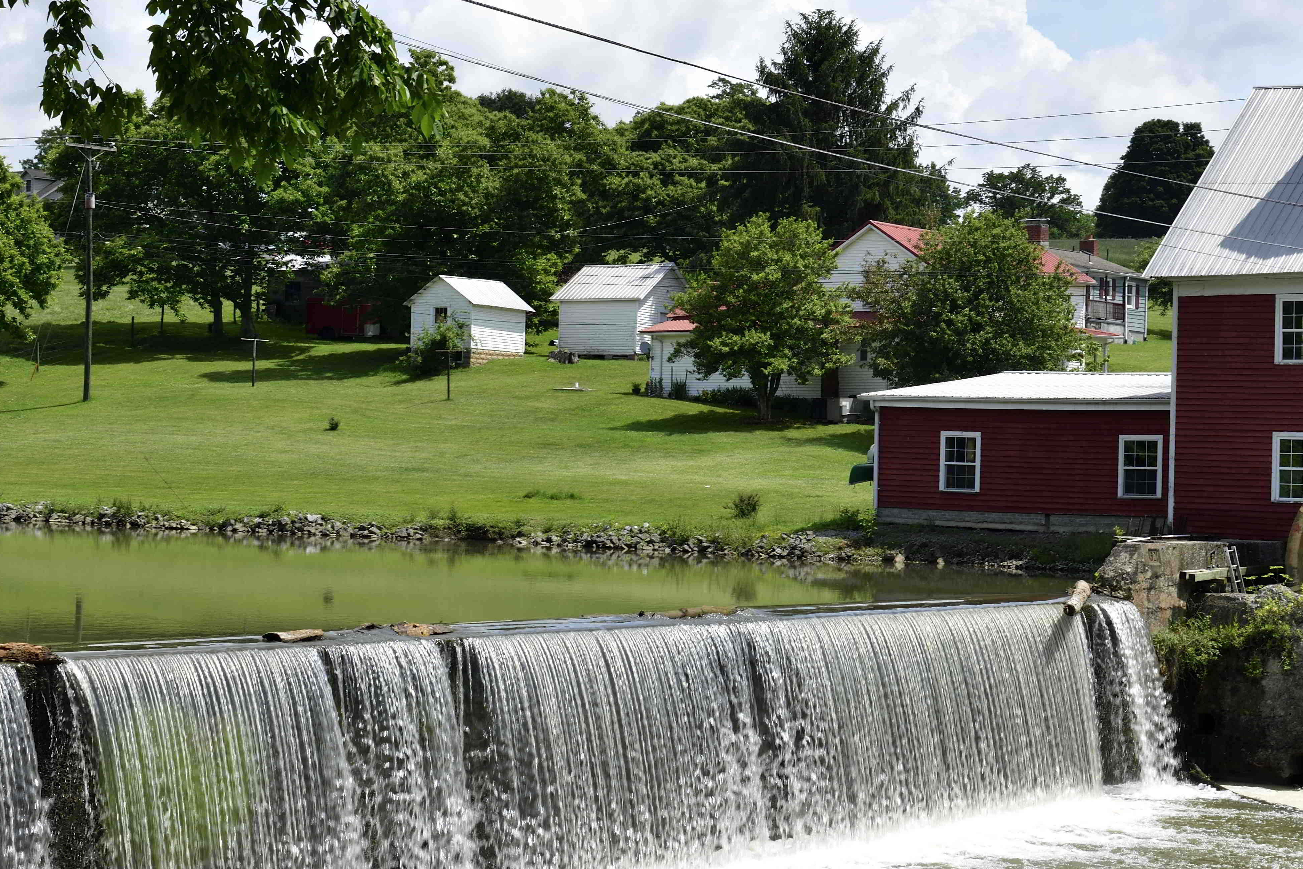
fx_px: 2750
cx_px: 814
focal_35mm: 76
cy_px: 405
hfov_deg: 26.6
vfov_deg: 17.9
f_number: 22
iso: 64
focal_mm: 36
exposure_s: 1/100
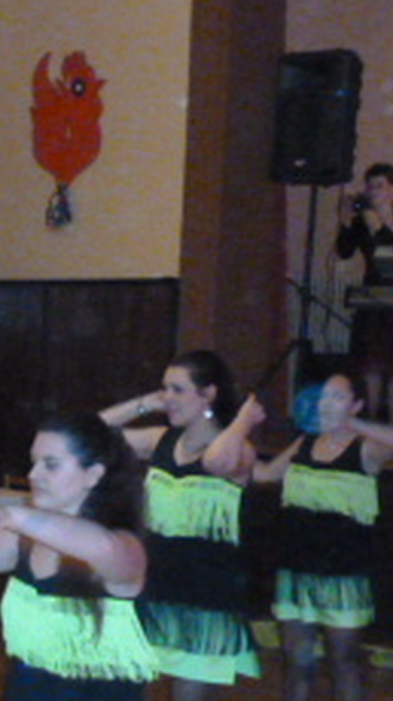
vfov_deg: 21.6
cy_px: 597
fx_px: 1801
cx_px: -372
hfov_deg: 11.3
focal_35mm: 97
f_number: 3.5
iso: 1000
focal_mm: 5.3
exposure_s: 1/30
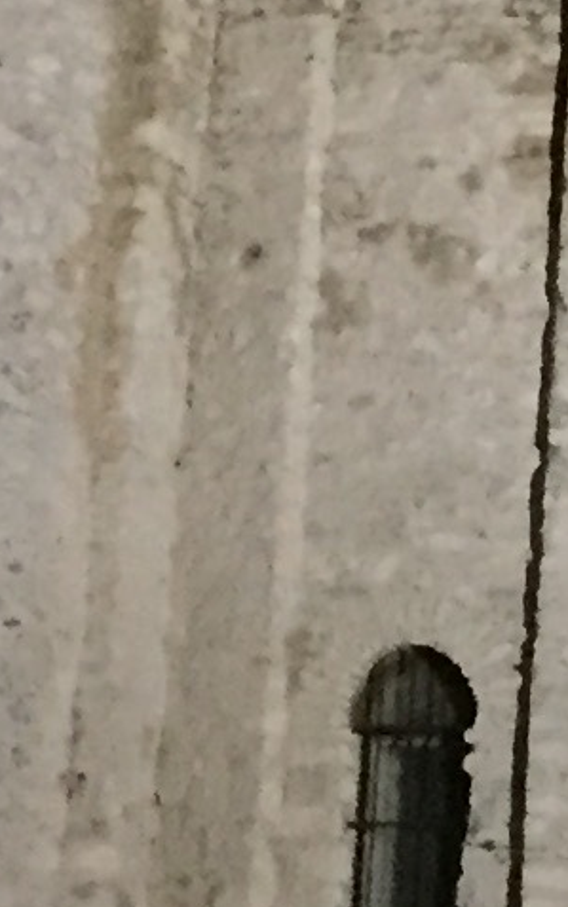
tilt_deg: +16.9
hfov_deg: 6.1
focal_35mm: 210
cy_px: -175
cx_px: 1199
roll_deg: -1.3
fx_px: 5198
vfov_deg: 9.8
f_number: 2.2
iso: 800
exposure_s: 1/17
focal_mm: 4.15
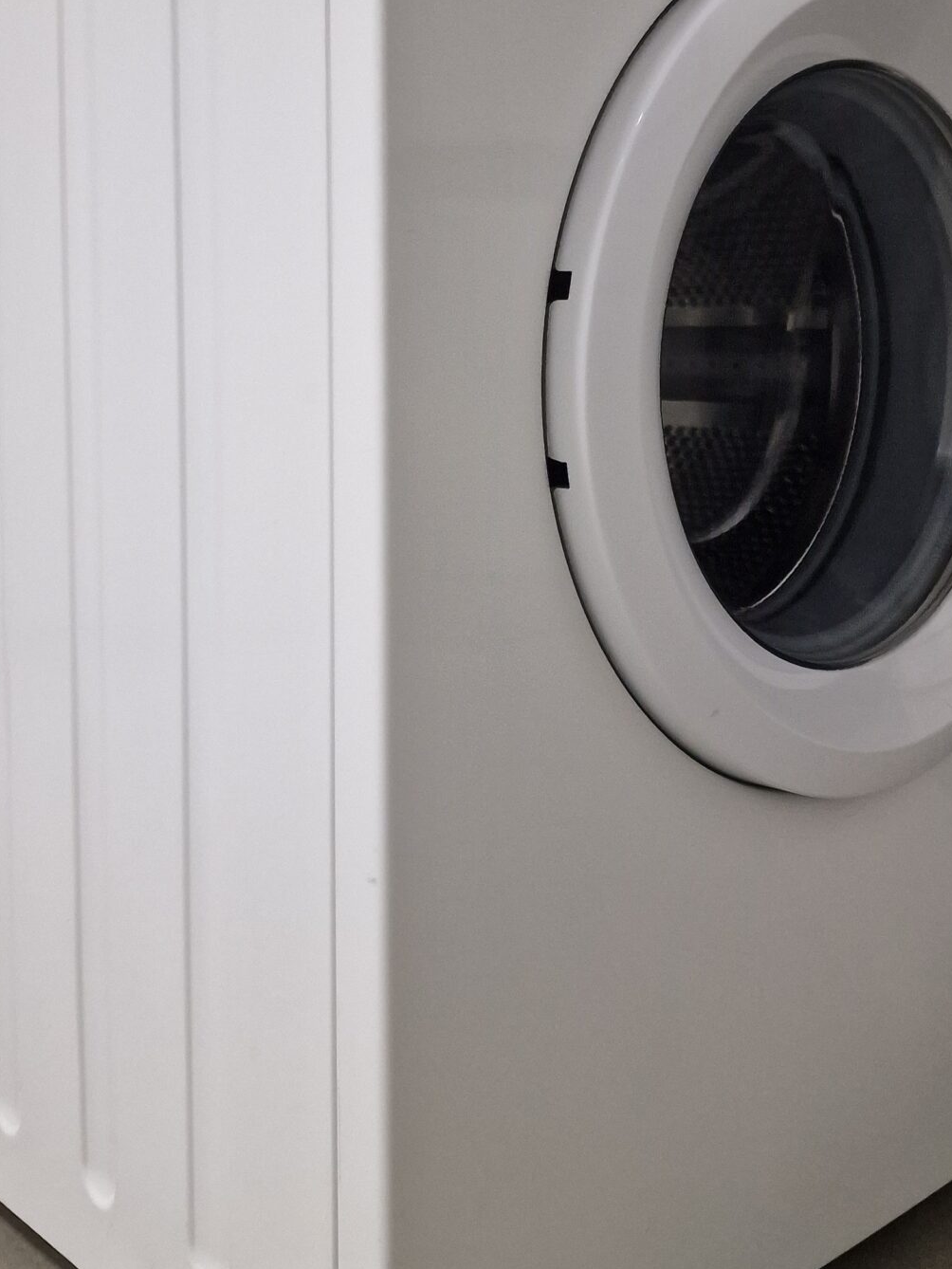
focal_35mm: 44
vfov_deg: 42.4
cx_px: 479
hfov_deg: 32.9
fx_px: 1613
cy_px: 436
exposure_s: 1/50
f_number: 1.8
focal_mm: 6.4
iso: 640
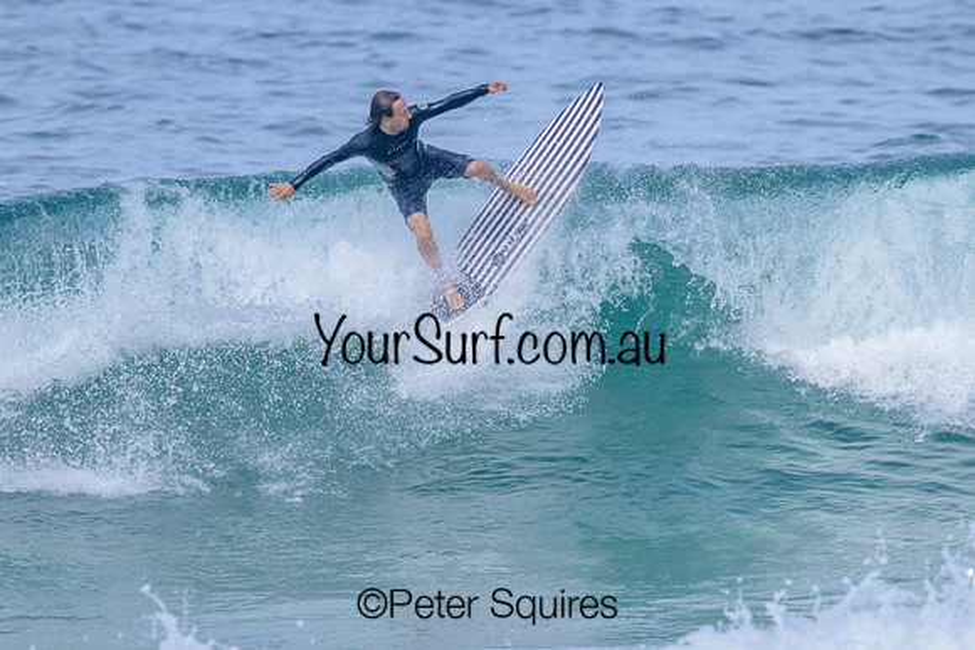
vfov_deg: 1.3
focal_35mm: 1077
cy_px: 340
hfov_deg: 1.9
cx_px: 536
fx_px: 29165
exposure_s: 1/2000
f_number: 11
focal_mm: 800
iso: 1000
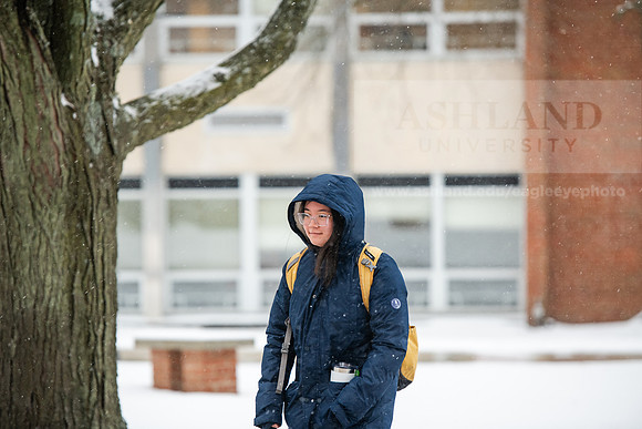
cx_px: 321
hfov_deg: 12.1
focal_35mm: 170
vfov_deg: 8.1
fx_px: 3032
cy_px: 214
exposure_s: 1/250
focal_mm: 170
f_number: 3.5
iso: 400
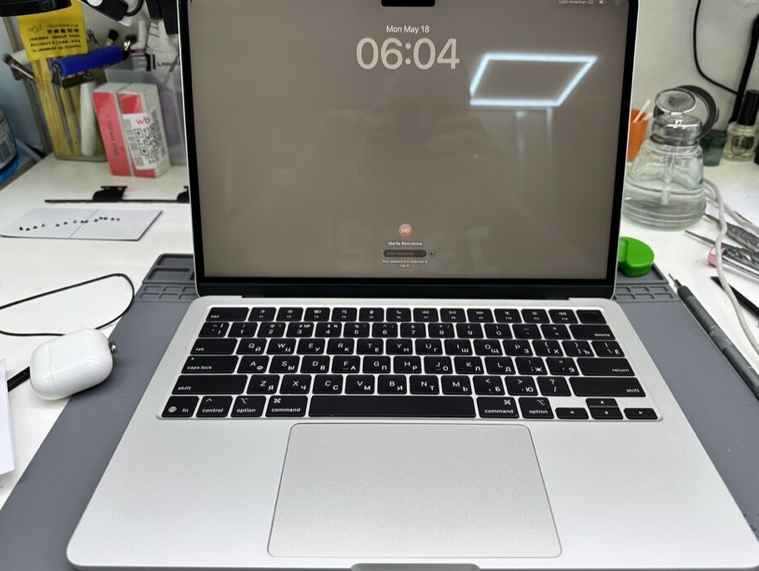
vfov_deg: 51.4
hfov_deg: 65.3
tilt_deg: -31.2
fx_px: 592
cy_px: 280
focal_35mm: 27
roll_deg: +0.9
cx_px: 391
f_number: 1.78
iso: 64
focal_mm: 6.86
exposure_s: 1/156
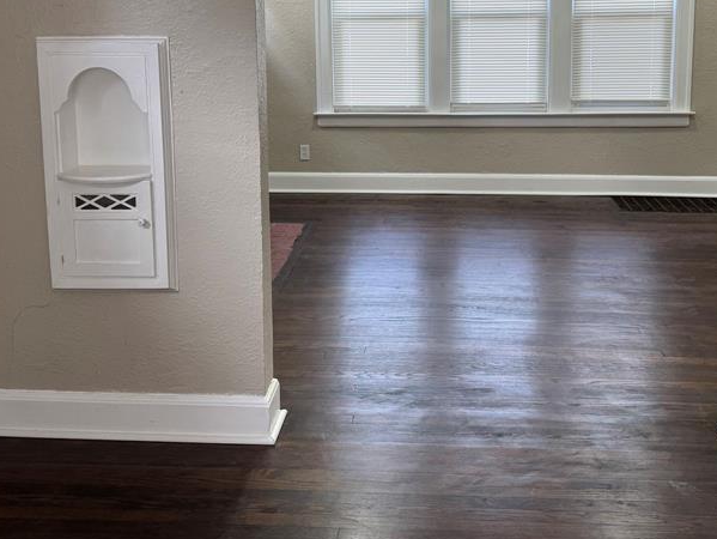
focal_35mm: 41
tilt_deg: -9.3
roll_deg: -0.6
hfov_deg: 45.7
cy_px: 125
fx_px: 850
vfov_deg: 34.3
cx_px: 389
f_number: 1.78
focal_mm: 6.76
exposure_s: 1/120
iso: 160
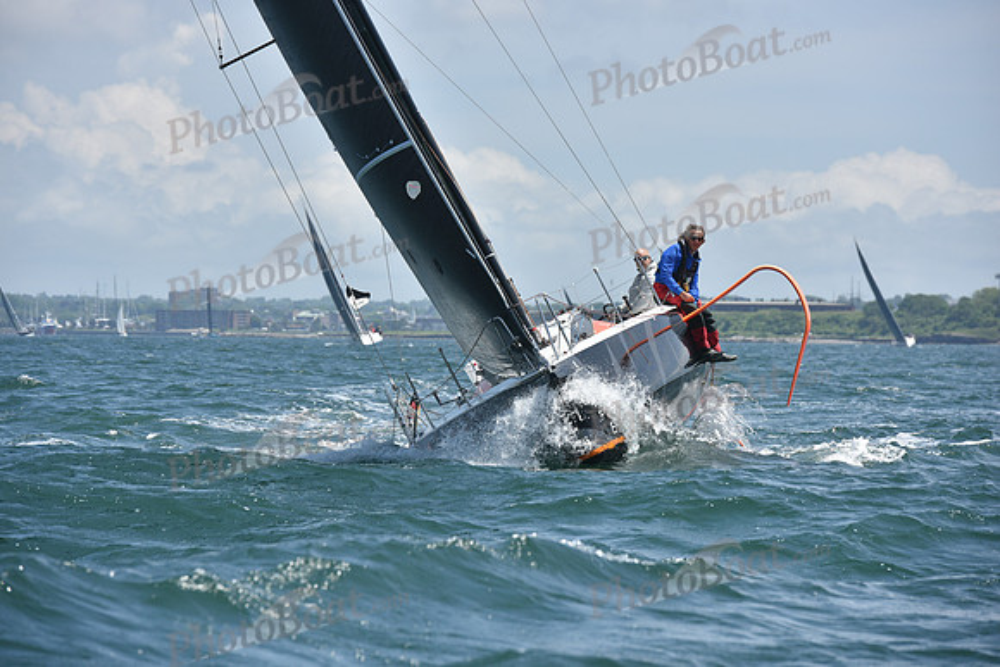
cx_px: 500
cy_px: 334
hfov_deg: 11.1
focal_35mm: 185
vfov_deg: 7.4
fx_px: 5140
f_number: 7.1
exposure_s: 1/1250
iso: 250
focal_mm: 185
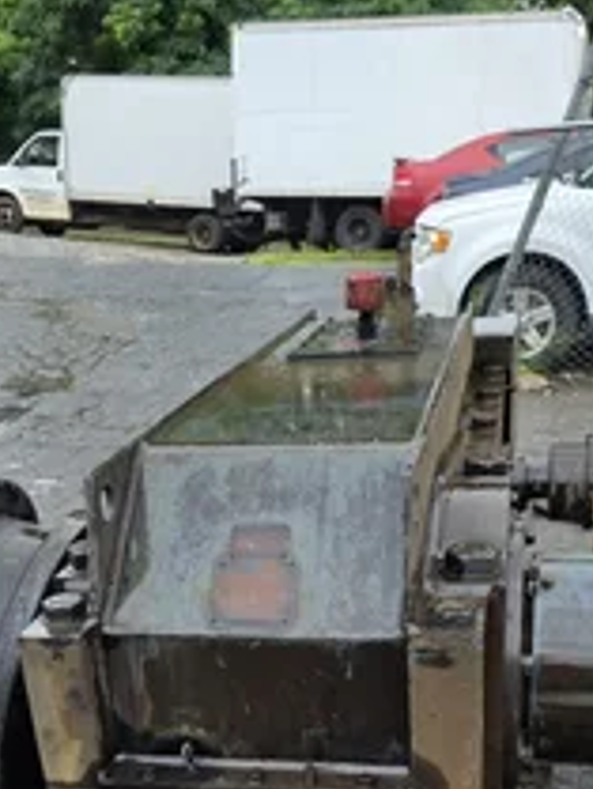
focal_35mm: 44
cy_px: 649
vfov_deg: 40.8
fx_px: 1004
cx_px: 329
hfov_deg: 32.9
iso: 12
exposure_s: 1/120
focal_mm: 6.3
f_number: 1.7
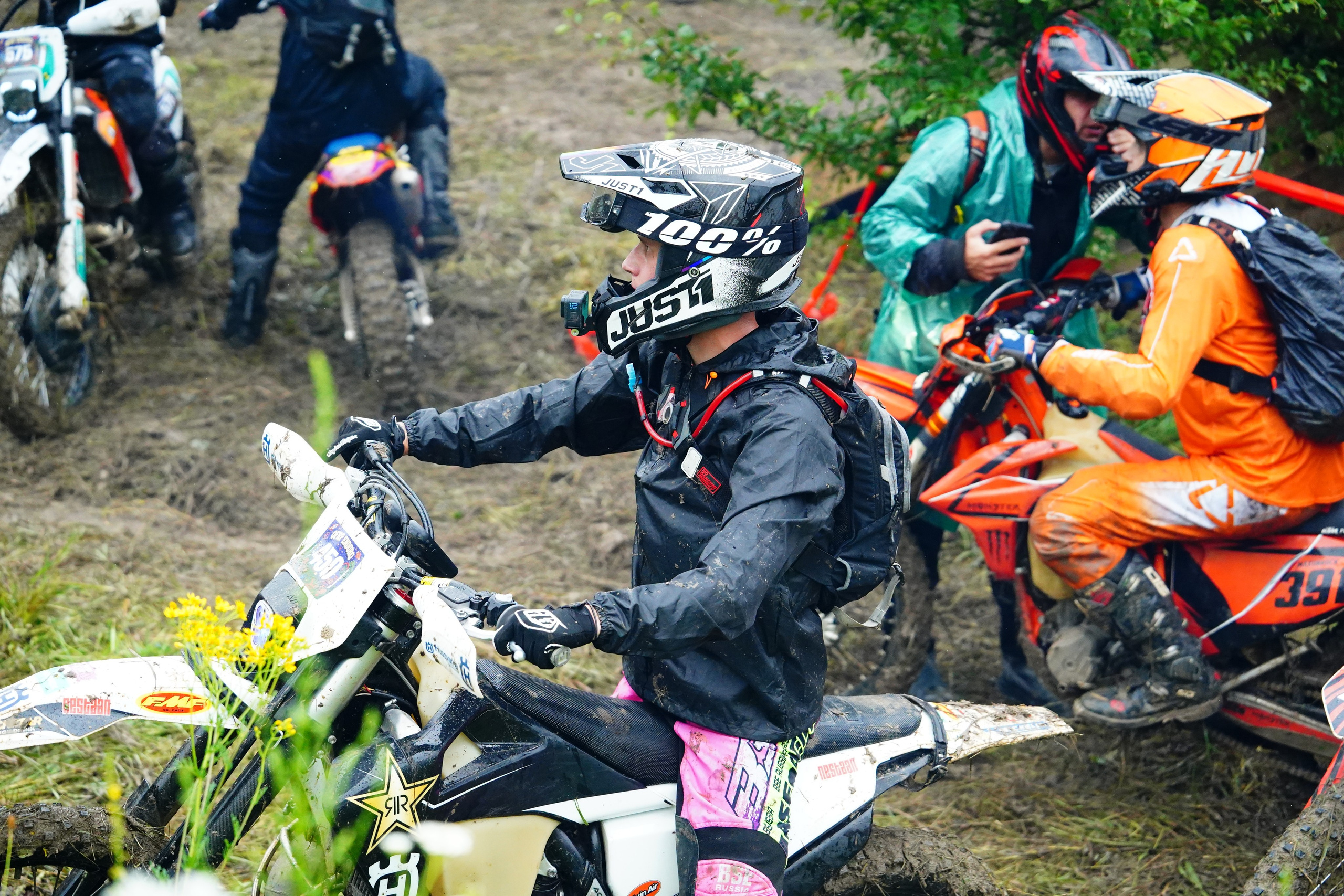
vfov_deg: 17.9
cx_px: 672
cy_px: 448
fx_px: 2837
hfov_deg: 26.6
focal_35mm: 76
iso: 5000
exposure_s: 1/4000
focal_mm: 76
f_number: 3.5
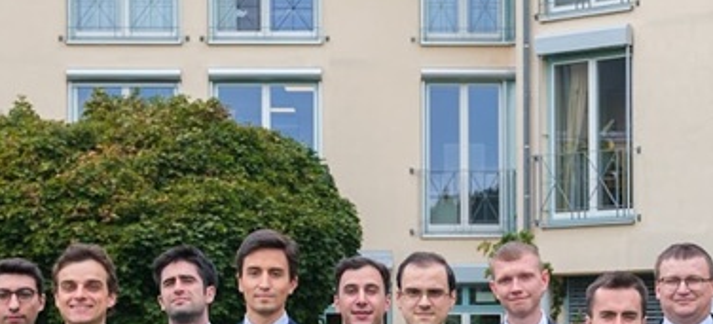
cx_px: 647
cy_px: 374
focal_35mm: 129
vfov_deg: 7.9
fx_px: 2335
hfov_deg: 17.1
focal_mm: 24
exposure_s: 1/170
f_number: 5.6
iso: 160
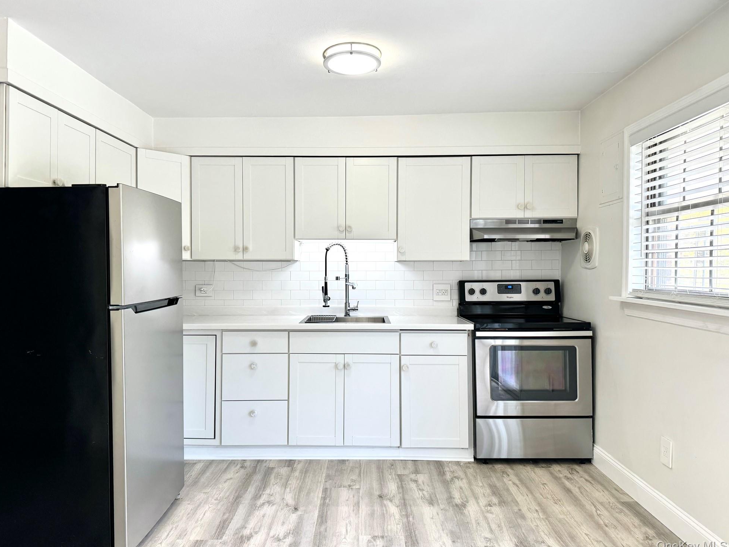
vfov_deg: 54.9
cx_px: 352
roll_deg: -0.1
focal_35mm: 25
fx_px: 527
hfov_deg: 69.4
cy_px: 270
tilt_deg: -0.5
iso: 100
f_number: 1.78
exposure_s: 1/120
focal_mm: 6.76
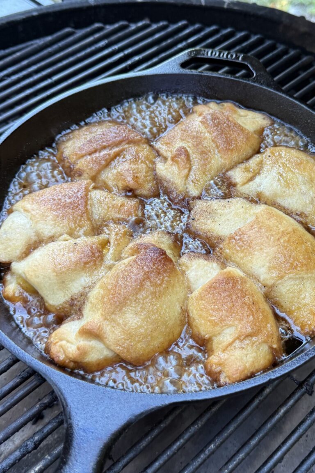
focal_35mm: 26
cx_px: 171
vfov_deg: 69.4
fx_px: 341
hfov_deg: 49.5
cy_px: 240
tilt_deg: -54.2
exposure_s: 1/121
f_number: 1.78
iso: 160
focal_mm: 6.76
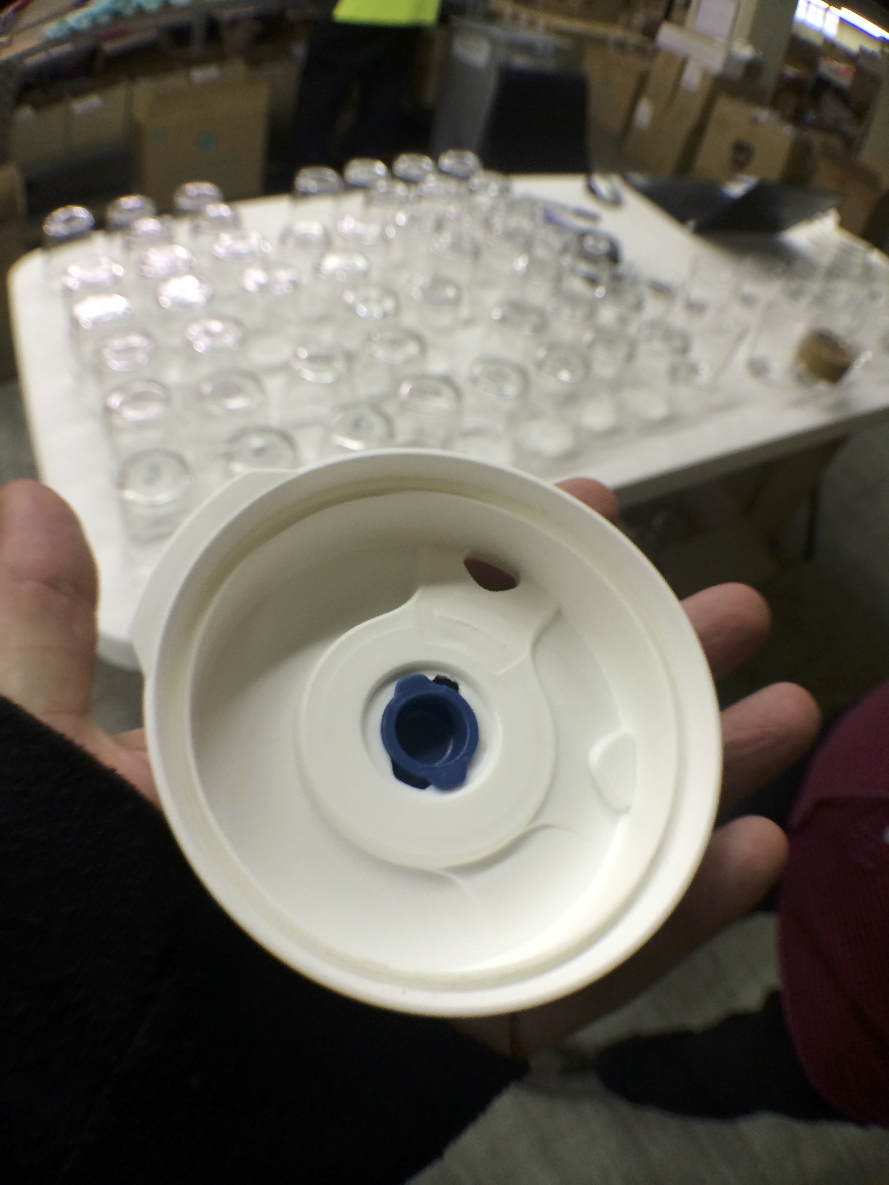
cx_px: 444
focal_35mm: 30
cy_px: 592
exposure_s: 1/33
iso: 80
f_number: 2.2
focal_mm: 4.12
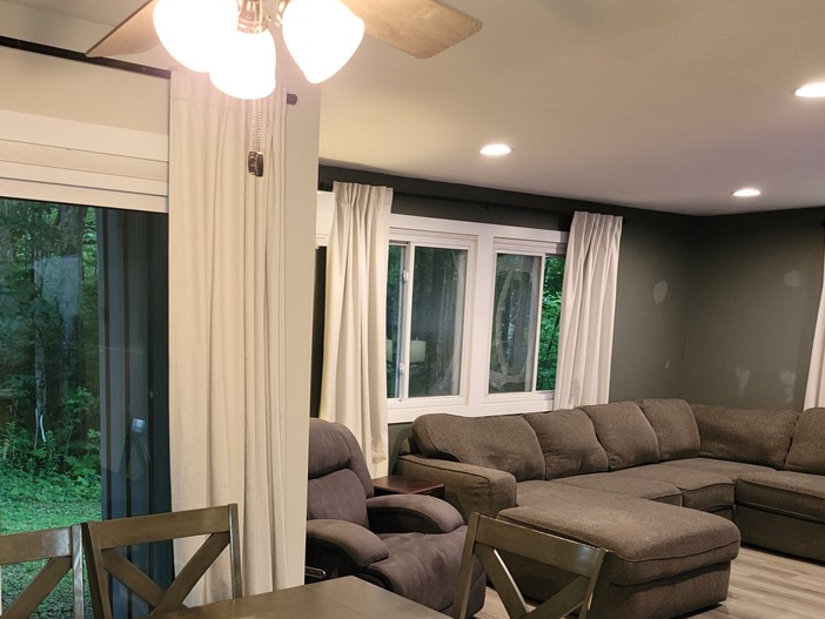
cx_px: 288
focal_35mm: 35
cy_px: 416
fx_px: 834
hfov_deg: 51.8
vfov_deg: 40.2
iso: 125
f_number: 1.8
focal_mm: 6.7
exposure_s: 1/20
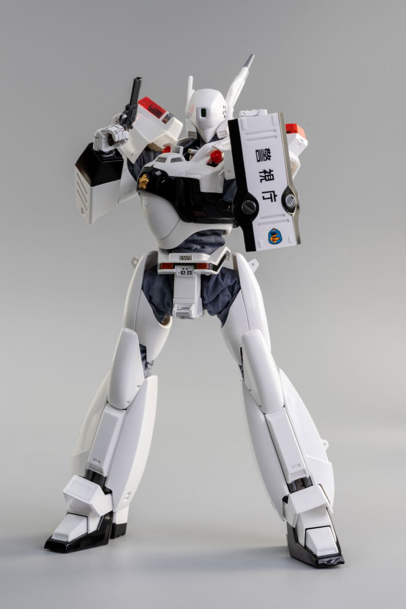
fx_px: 1522
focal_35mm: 90
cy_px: 304
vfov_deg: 22.6
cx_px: 203
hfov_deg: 15.2
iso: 160
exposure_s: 1/3
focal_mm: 90
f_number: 13
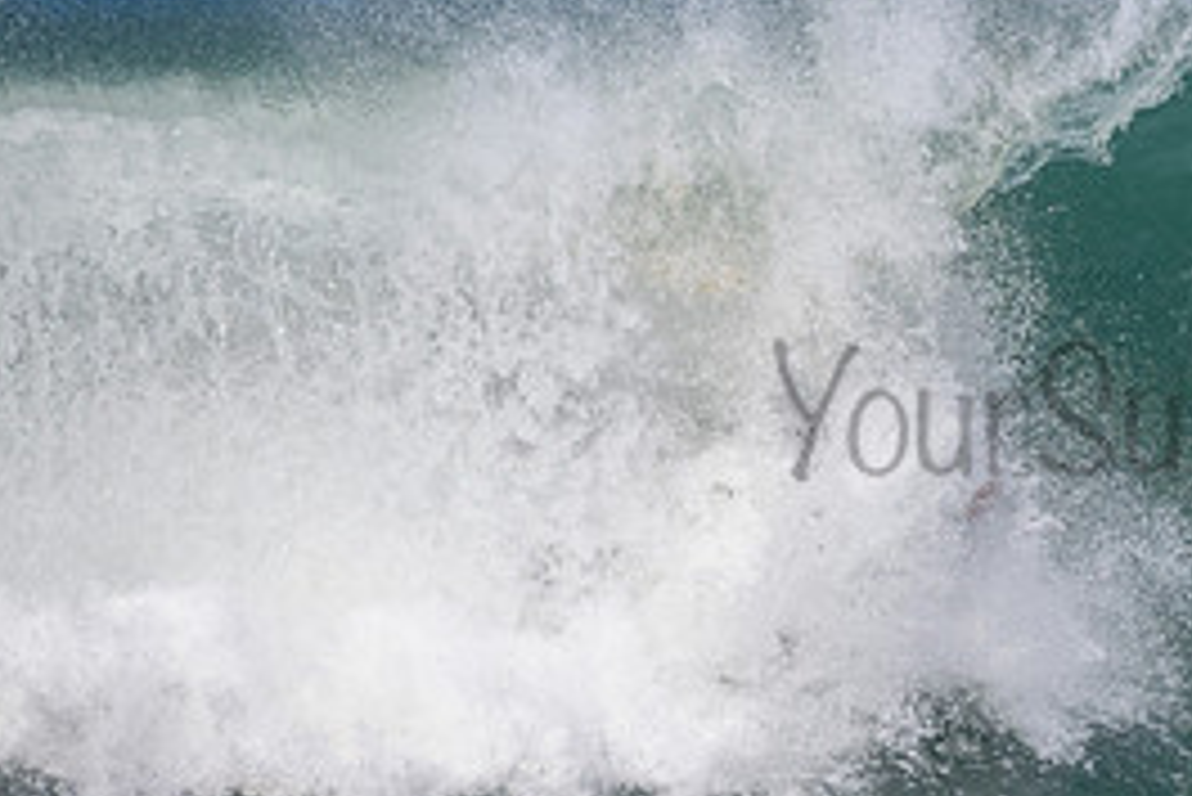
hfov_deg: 1.3
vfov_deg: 0.8
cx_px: 1237
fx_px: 54363
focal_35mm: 1641
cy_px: 371
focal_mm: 500
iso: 400
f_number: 5.6
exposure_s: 1/2000
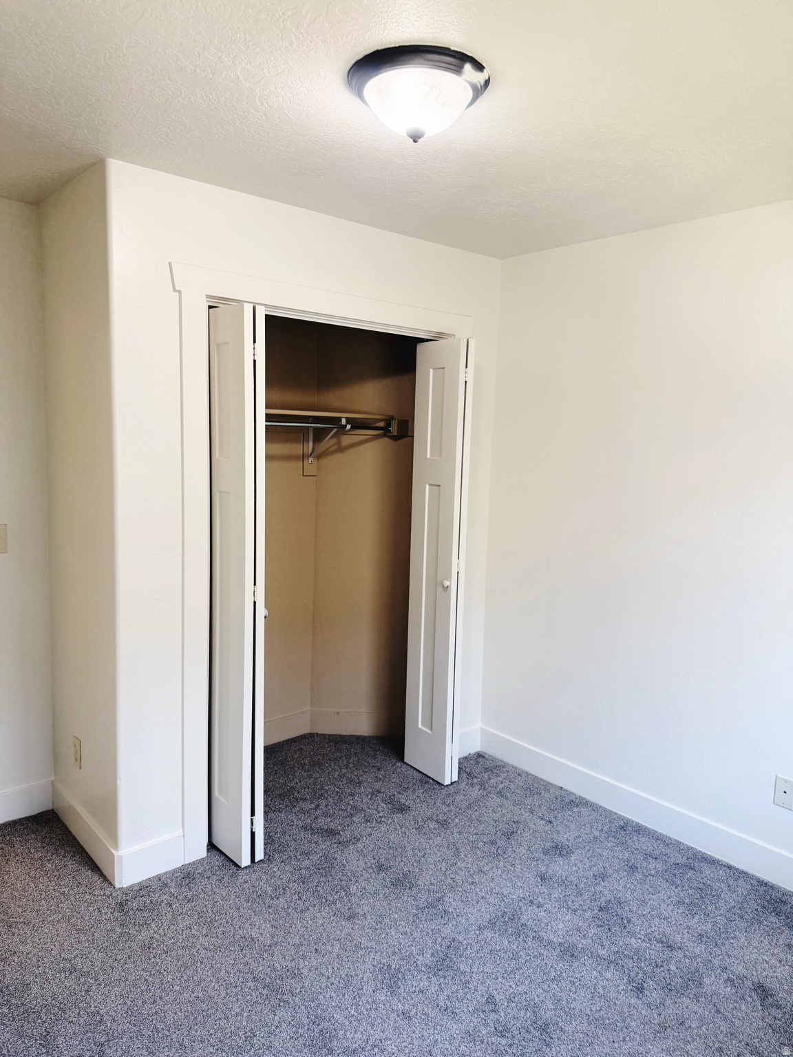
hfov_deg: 56.8
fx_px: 733
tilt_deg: -6.3
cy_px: 528
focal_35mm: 24
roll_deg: -1.7
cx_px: 396
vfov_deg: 71.6
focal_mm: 6.76
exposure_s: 1/60
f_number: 1.78
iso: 125
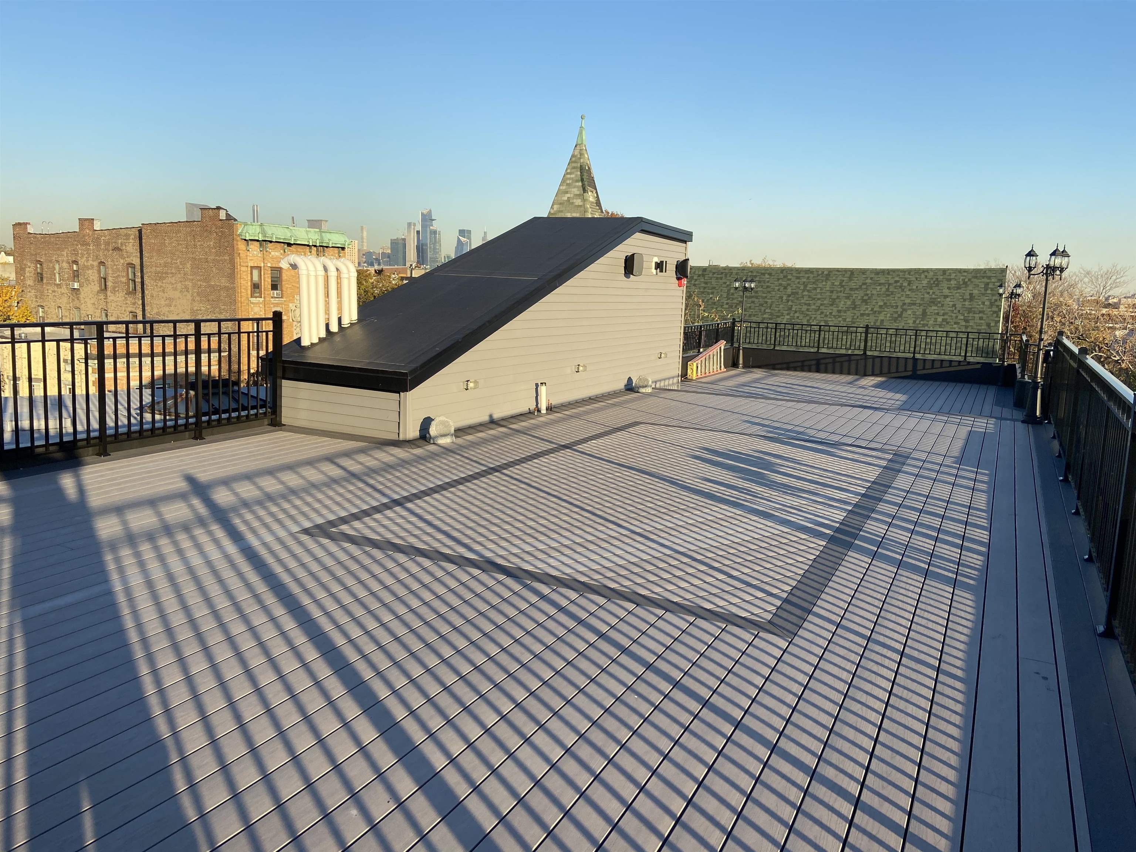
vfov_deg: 53.1
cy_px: 426
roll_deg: -1.0
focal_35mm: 26
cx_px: 568
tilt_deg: -7.8
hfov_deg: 67.3
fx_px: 853
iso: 32
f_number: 1.8
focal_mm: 4.25
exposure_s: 1/1447
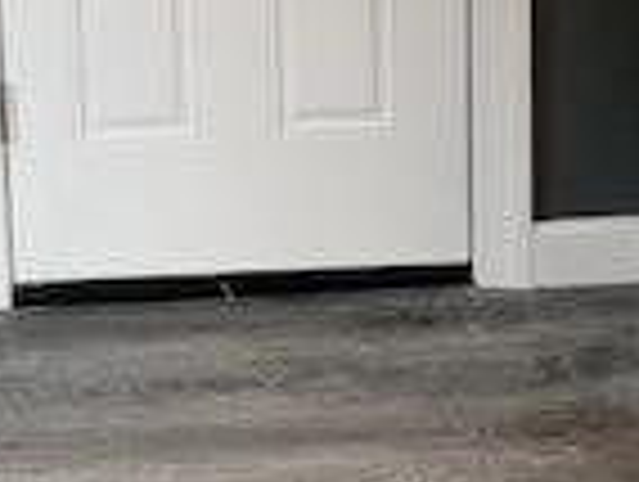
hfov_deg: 16.6
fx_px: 2163
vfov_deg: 12.2
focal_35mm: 117
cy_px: -185
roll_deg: +3.2
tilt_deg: -12.9
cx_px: 72
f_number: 1.8
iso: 100
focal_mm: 4.25
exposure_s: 1/91
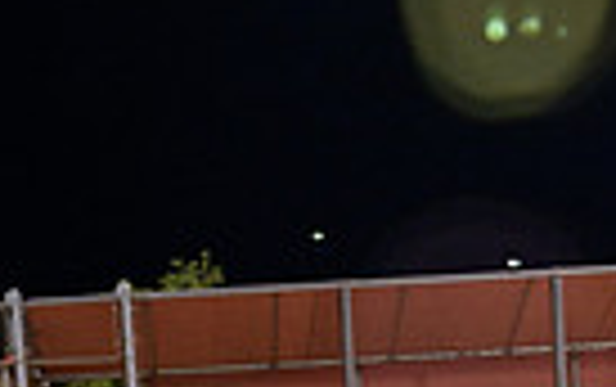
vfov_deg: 7.4
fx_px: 2807
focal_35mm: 167
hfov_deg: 12.5
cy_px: 950
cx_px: 414
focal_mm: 50
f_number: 5
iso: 2000
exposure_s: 1/80
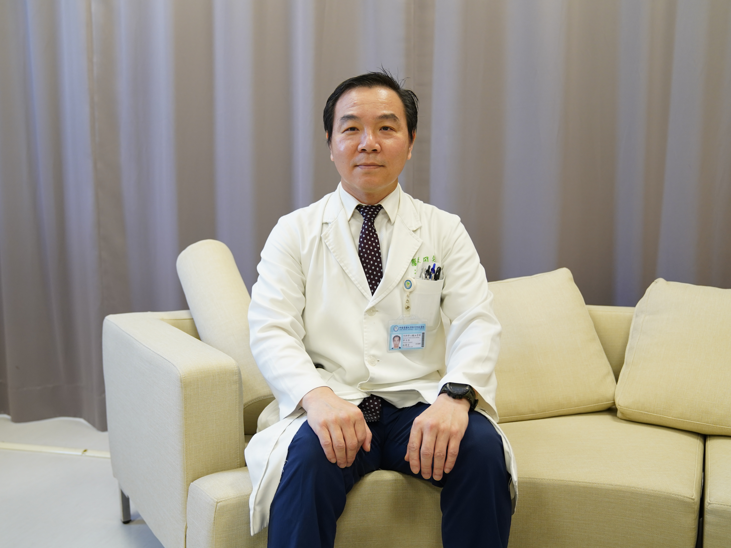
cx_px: 339
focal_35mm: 32
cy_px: 278
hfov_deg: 56.8
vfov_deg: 44.2
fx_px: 676
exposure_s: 1/160
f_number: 3.2
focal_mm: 29
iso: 1000
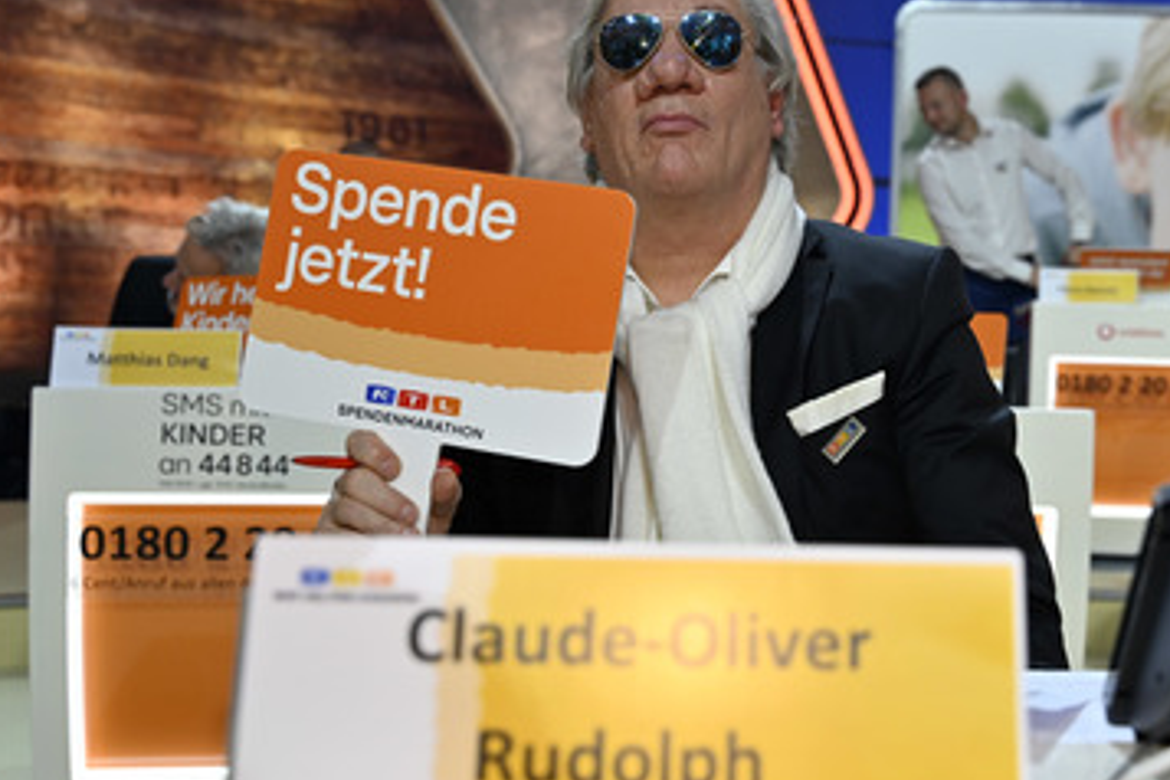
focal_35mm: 48
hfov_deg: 41.0
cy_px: 370
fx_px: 1560
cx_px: 667
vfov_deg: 28.1
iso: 800
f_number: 4
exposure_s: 1/200
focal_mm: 38
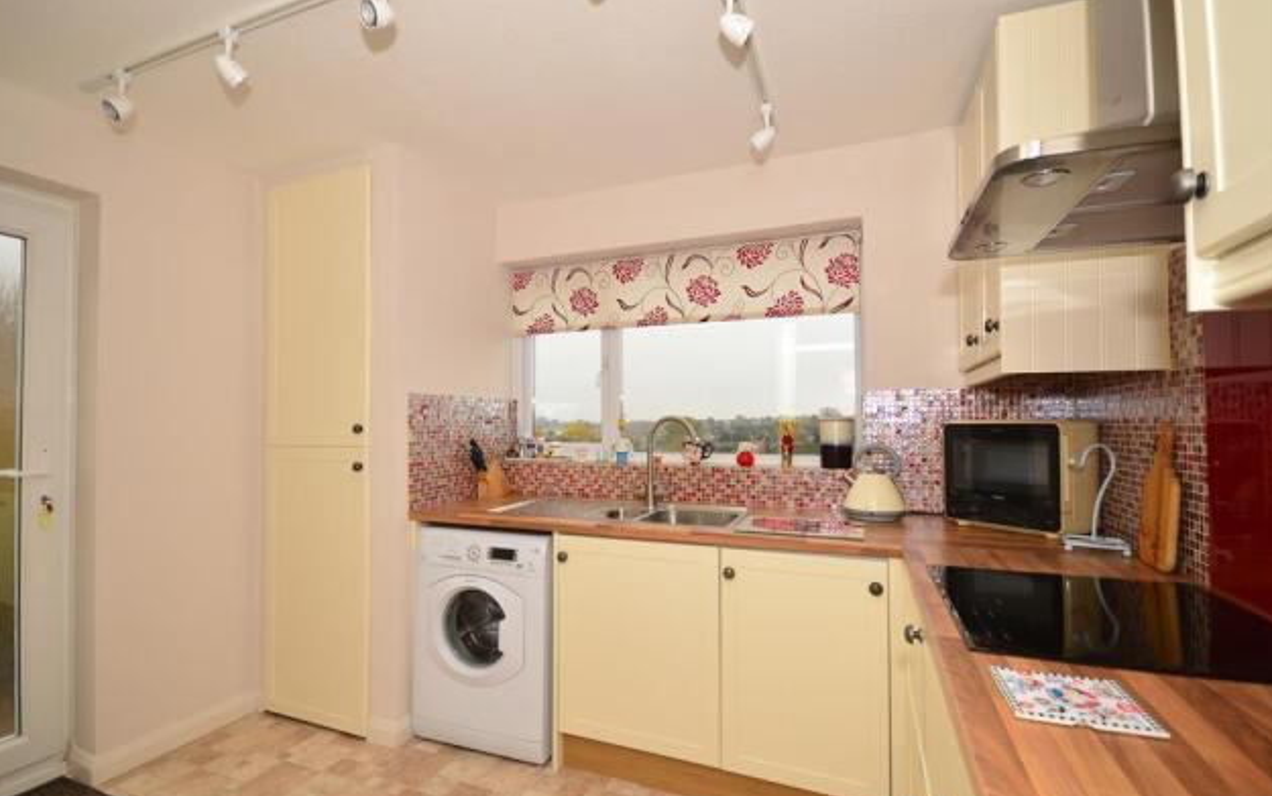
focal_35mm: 16
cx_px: 617
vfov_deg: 71.3
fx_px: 555
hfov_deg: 97.8
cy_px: 405
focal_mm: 10
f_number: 5
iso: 200
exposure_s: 1/200
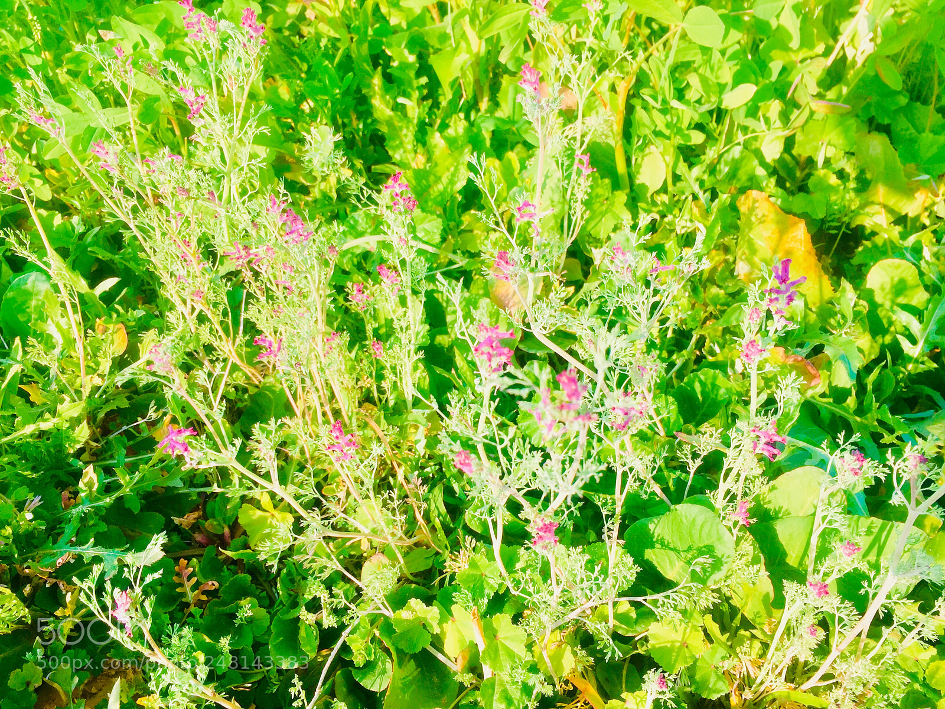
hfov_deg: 61.7
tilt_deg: -40.5
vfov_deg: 48.2
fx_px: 792
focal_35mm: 29
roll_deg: +0.8
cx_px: 472
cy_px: 354
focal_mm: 4.15
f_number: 2.2
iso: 32
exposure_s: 1/534
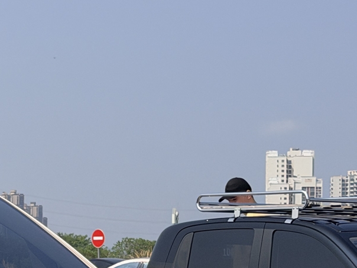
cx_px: -101
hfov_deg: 12.1
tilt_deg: -0.2
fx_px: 1640
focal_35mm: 159
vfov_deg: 9.3
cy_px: 259
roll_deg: -0.1
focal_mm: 6.76
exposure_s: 1/5587
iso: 80
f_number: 1.78
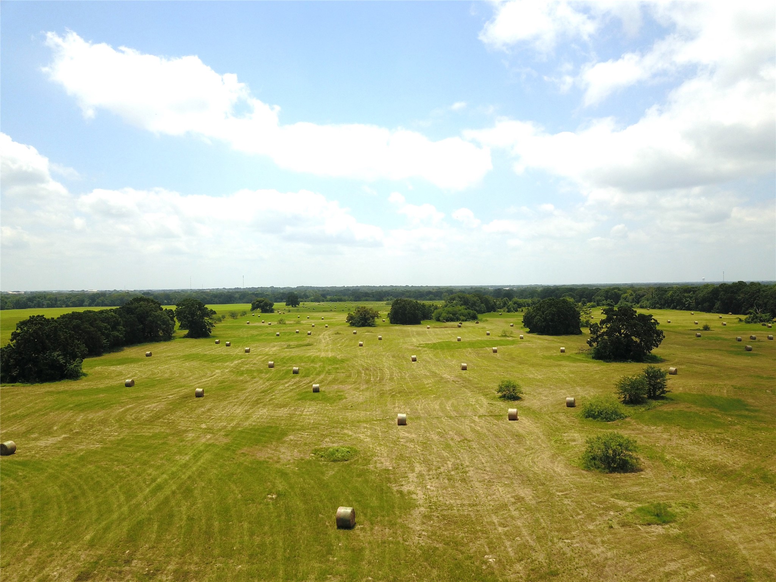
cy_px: 291
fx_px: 583
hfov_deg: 67.3
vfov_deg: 53.1
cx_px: 388
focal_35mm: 26
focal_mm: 4.73
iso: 100
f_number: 2.2
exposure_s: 1/2146
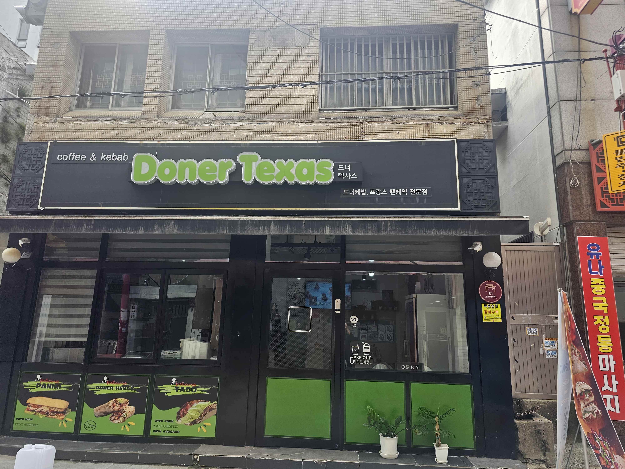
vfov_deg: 58.9
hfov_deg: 73.9
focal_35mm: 23
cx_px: 312
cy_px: 234
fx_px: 415
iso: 16
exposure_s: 1/180
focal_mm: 6.3
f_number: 1.7
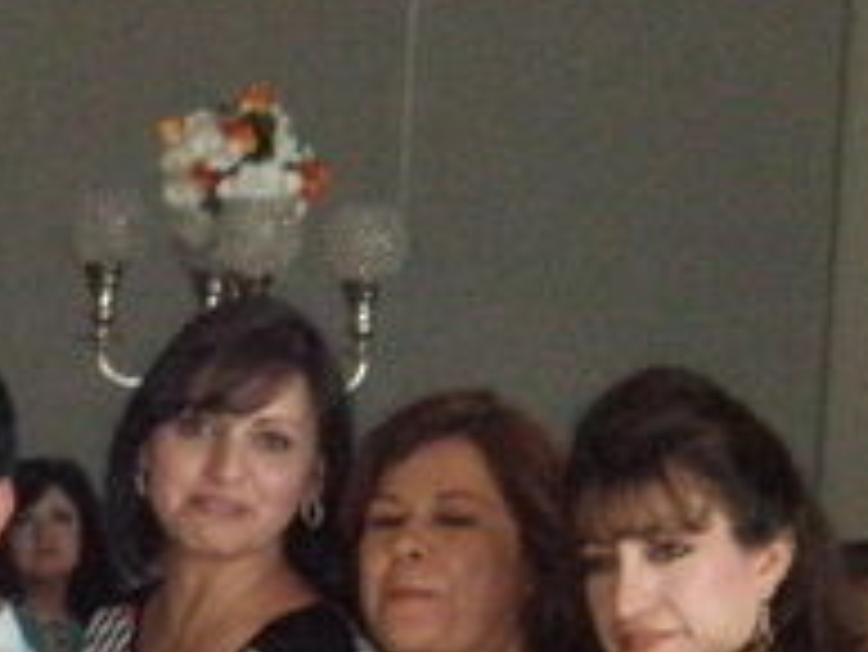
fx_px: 8581
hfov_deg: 5.7
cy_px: 800
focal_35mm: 342
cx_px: -504
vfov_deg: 4.3
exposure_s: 1/80
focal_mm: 18.28
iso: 800
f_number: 4.8
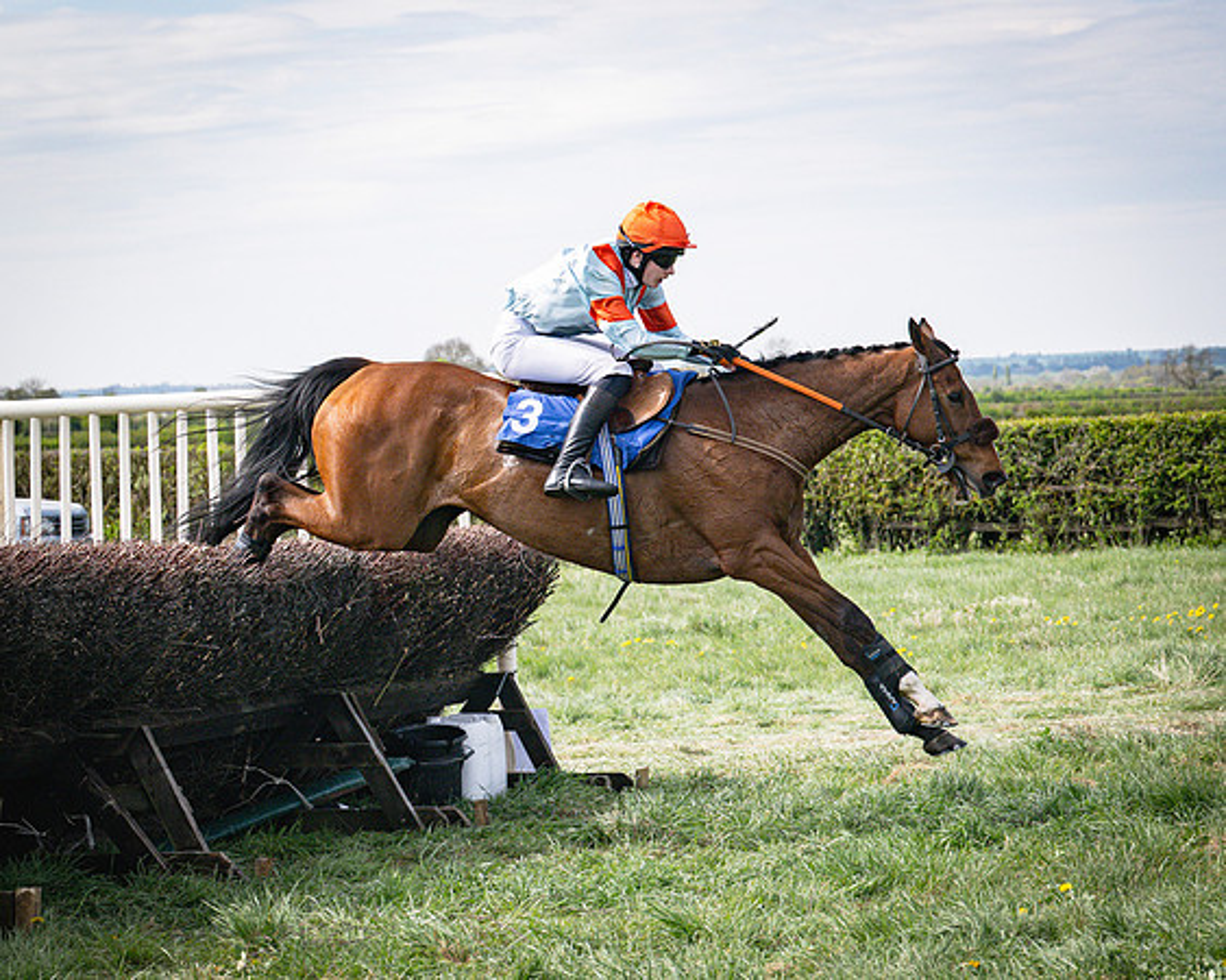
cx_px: 753
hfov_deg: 15.8
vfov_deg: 12.6
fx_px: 4426
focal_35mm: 122
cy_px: 411
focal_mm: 71
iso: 400
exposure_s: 1/3200
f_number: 5
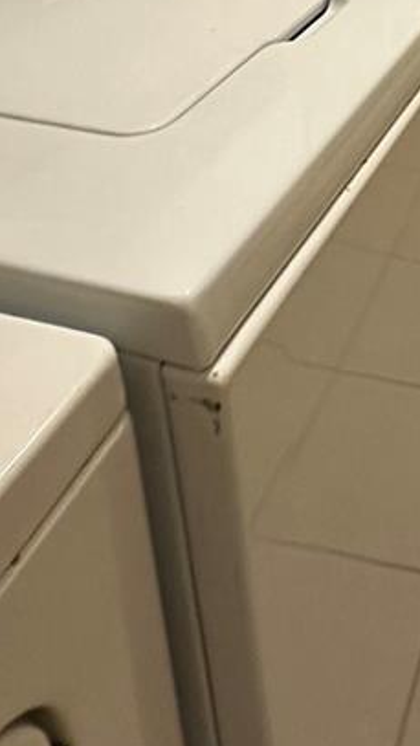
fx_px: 891
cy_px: -99
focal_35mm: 45
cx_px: 471
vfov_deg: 37.2
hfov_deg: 24.6
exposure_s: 1/60
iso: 1000
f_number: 2.2
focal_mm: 2.22
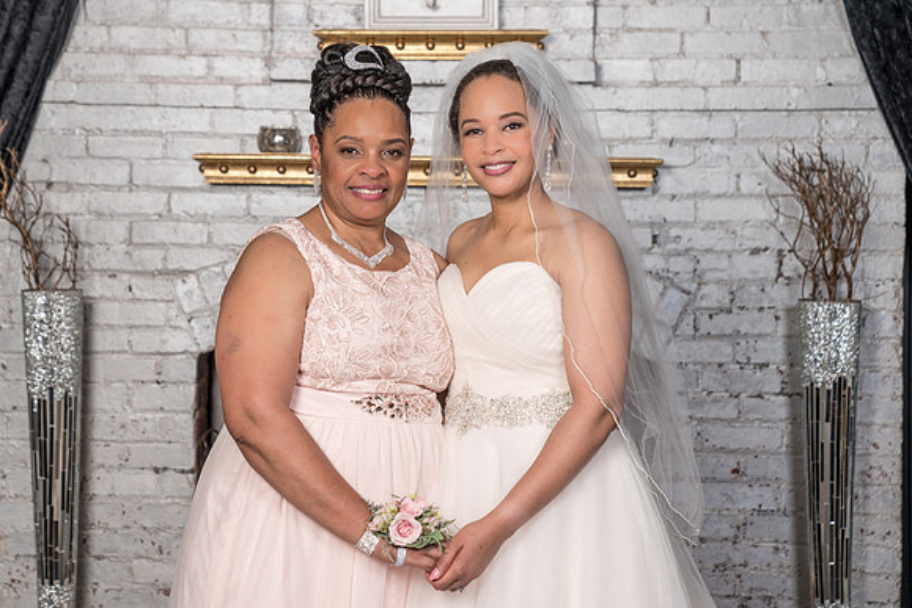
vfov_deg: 16.5
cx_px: 388
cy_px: 256
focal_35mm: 83
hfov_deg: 24.5
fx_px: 2099
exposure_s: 1/200
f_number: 4
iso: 100
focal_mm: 70
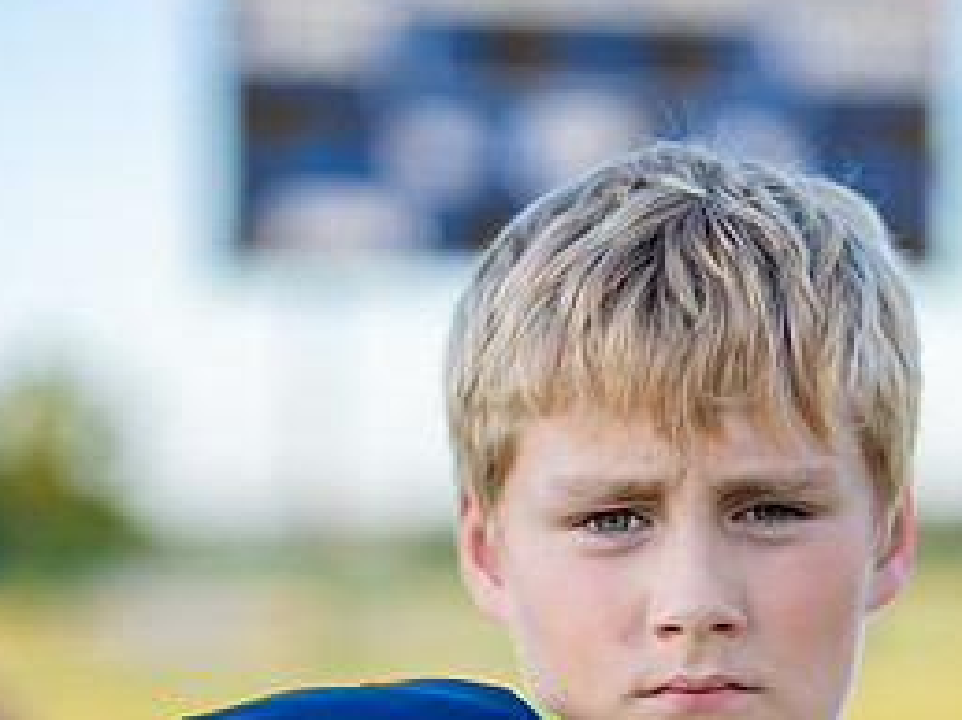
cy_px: 716
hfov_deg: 16.0
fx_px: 3417
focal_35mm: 123
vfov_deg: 11.9
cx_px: 689
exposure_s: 1/2500
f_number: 1.2
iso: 160
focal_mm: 50
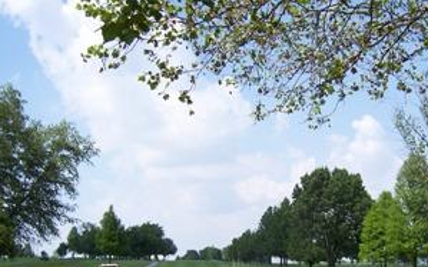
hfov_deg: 39.2
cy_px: 213
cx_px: 275
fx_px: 595
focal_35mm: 51
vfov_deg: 24.9
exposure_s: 1/500
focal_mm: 6.2
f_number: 4.5
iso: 80
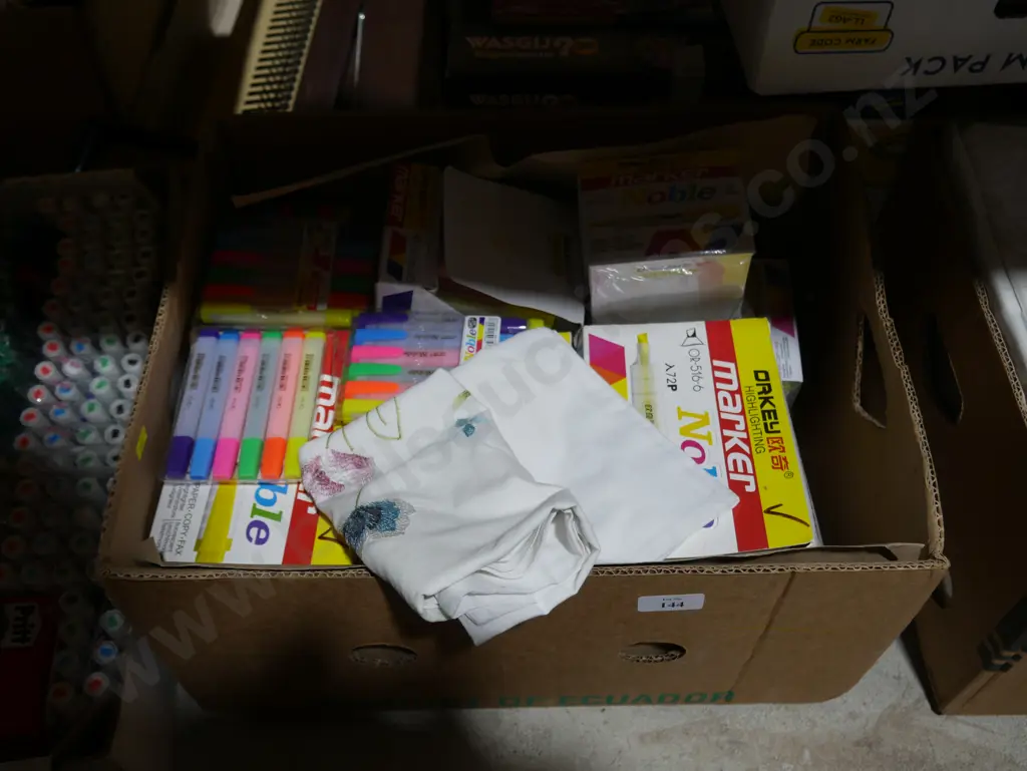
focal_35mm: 34
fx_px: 1009
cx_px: 514
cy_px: 386
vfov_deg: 41.8
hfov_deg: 53.9
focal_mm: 17
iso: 200
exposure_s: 1/80
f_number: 4
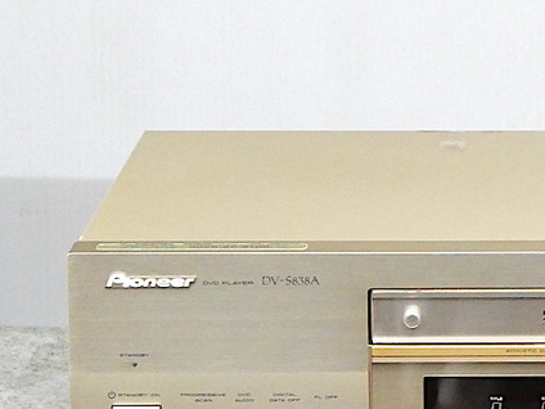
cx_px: 546
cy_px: 360
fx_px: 4818
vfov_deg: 4.9
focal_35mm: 306
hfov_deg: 6.5
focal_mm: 24.2
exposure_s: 1/30
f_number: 5.3
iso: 1600
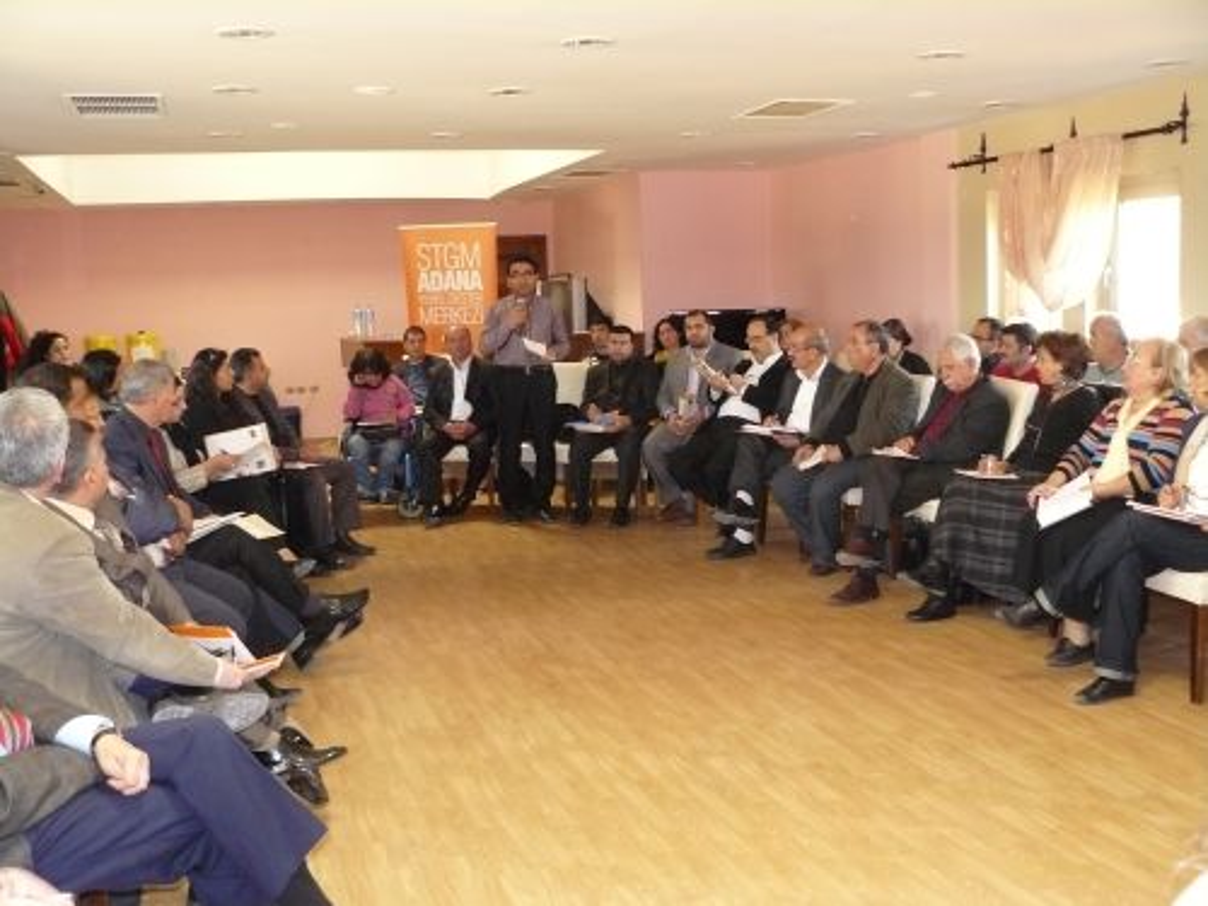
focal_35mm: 36
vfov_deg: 39.7
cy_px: 453
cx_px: 604
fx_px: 1256
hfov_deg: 51.4
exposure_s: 1/10
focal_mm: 6
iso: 320
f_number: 2.8
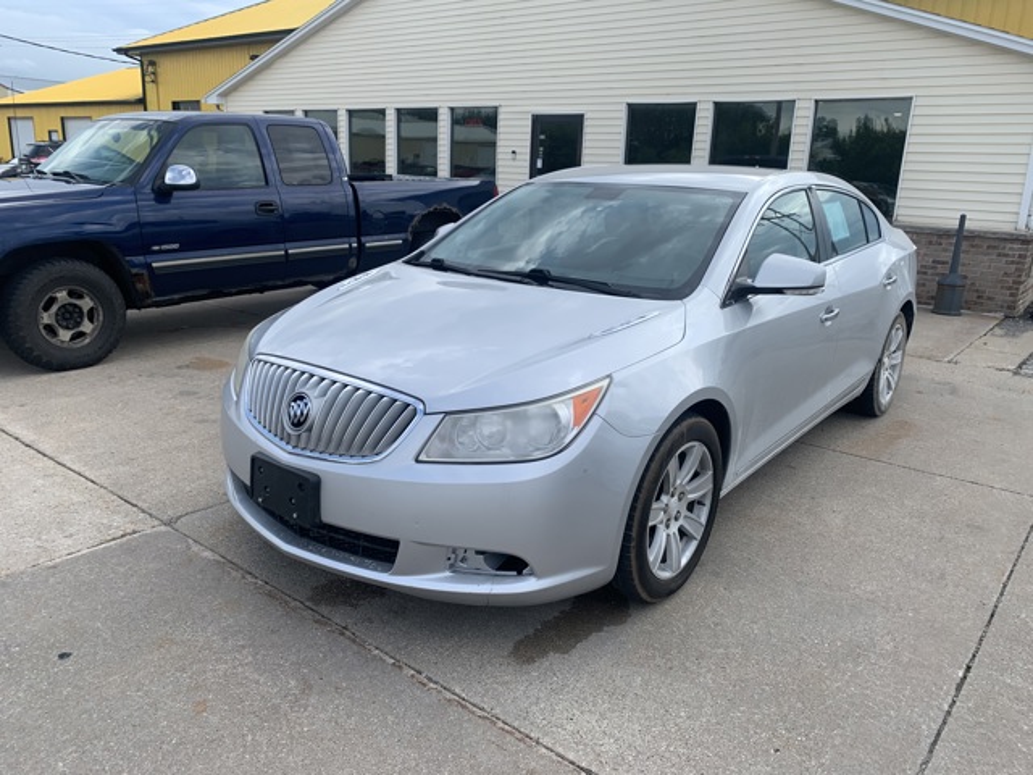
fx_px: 776
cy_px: 388
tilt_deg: -13.1
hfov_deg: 67.3
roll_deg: -3.2
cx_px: 516
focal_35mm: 26
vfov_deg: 53.1
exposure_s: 1/1205
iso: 25
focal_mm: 4.25
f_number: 1.8
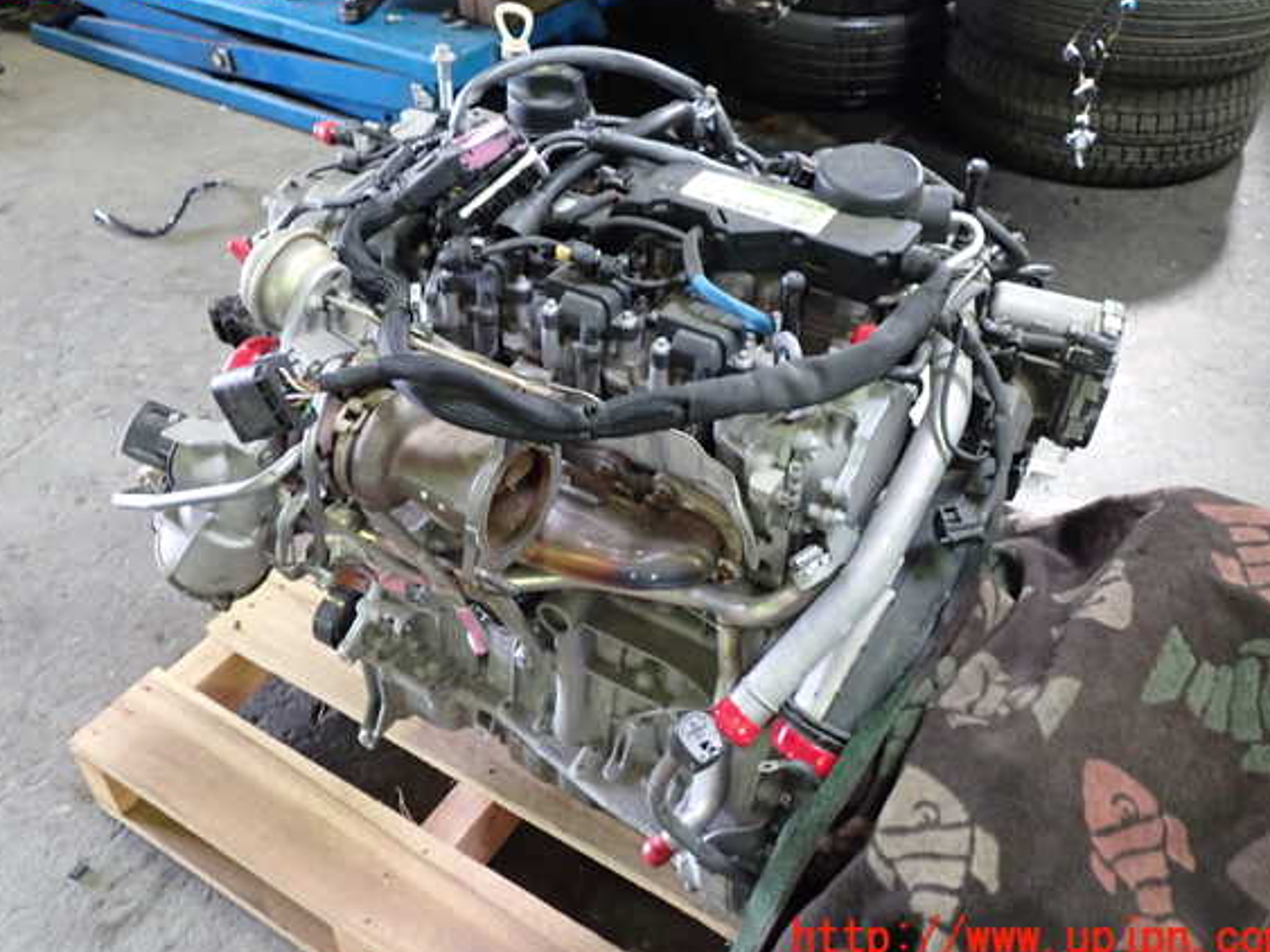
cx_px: 625
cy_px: 460
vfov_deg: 44.1
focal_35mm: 32
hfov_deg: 56.8
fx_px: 1174
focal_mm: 5.4
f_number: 2.3
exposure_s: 1/30
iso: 640
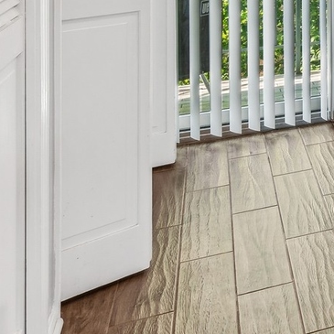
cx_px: 650
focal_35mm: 64
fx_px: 699
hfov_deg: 18.6
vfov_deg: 23.2
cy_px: -123
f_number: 8
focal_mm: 17
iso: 200
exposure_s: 1/13
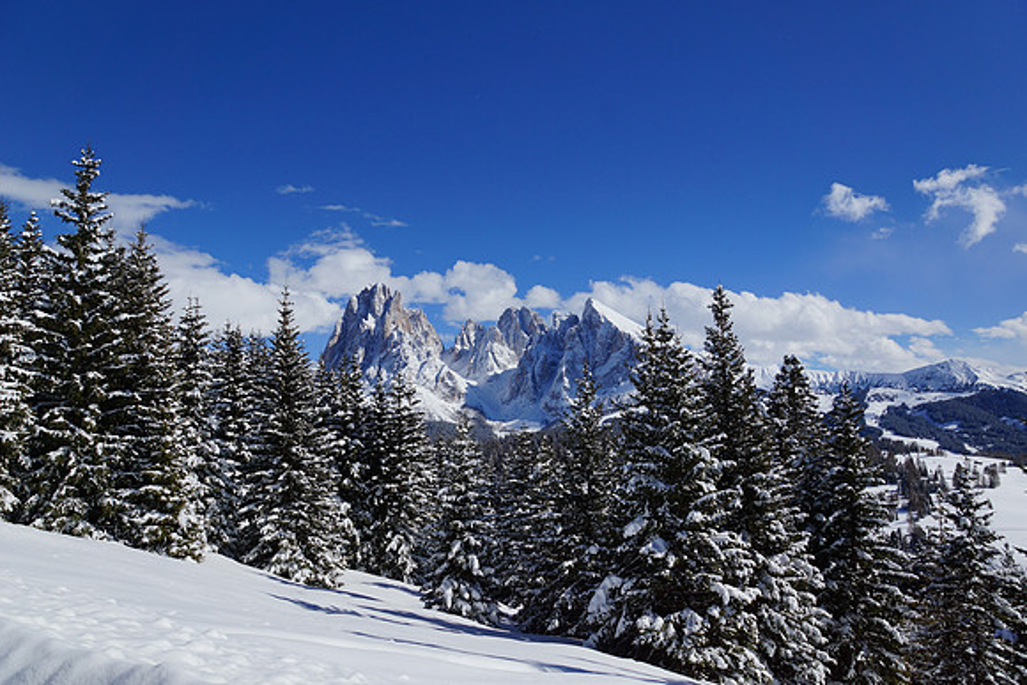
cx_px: 514
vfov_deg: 53.2
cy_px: 342
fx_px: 685
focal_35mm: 24
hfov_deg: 73.7
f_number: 8
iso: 100
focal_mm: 16
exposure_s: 1/1000
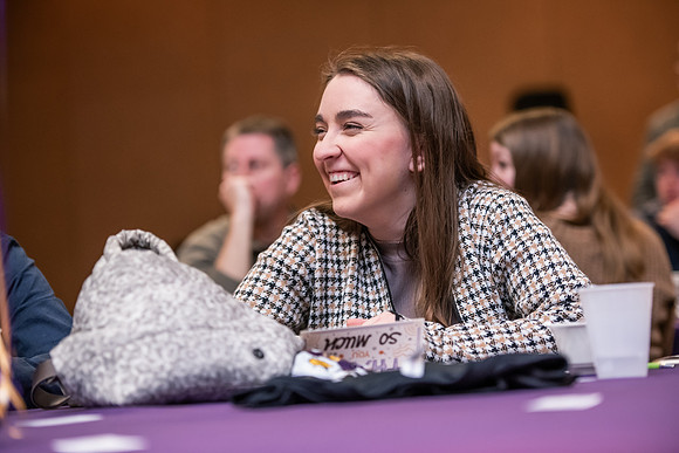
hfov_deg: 18.6
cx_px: 340
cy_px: 226
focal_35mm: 110
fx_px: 2075
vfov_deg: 12.5
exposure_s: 1/160
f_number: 3.2
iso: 2500
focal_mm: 110
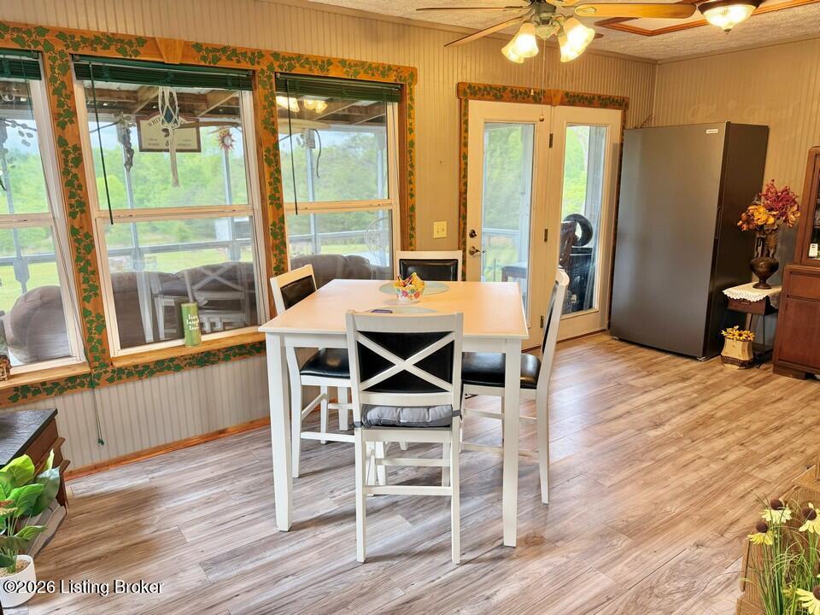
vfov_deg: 56.8
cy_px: 308
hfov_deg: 71.6
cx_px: 410
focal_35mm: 24
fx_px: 569
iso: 125
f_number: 1.78
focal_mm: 6.76
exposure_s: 1/60
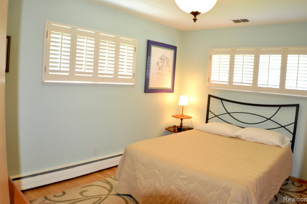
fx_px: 290
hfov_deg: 55.9
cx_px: 157
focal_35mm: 34
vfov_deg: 38.8
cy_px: 99
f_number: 4
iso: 800
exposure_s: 1/60
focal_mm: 22
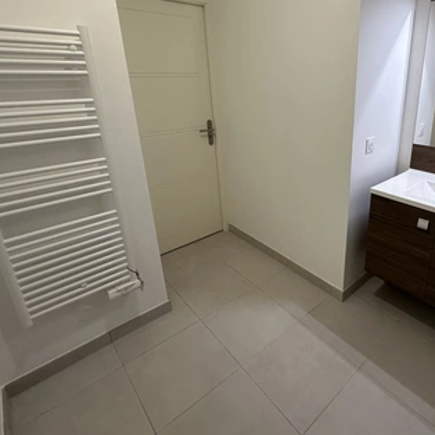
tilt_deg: -18.2
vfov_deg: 71.5
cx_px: 293
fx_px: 299
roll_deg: +0.4
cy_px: 176
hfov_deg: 69.9
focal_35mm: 21
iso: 160
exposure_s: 1/100
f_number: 2.2
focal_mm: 2.22
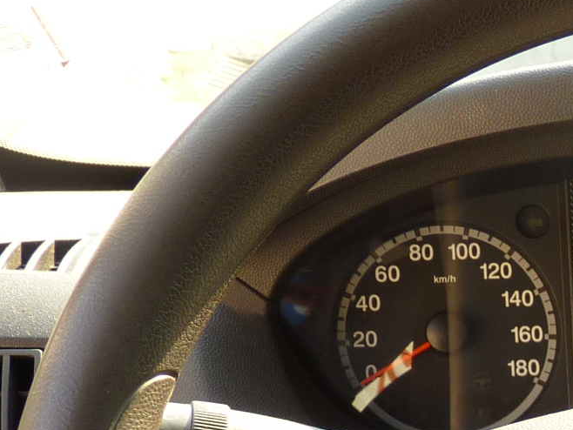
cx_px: 807
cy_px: 586
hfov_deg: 17.2
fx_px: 1739
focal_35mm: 105
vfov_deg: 13.5
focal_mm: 4.8
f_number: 2.8
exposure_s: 1/60
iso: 80
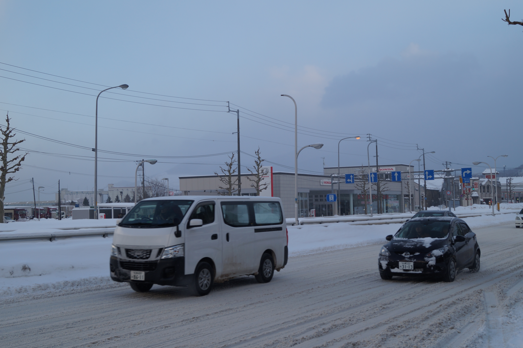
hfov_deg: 43.6
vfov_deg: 29.8
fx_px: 653
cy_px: 174
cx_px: 262
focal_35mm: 45
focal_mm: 30
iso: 100
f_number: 8
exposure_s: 1/200
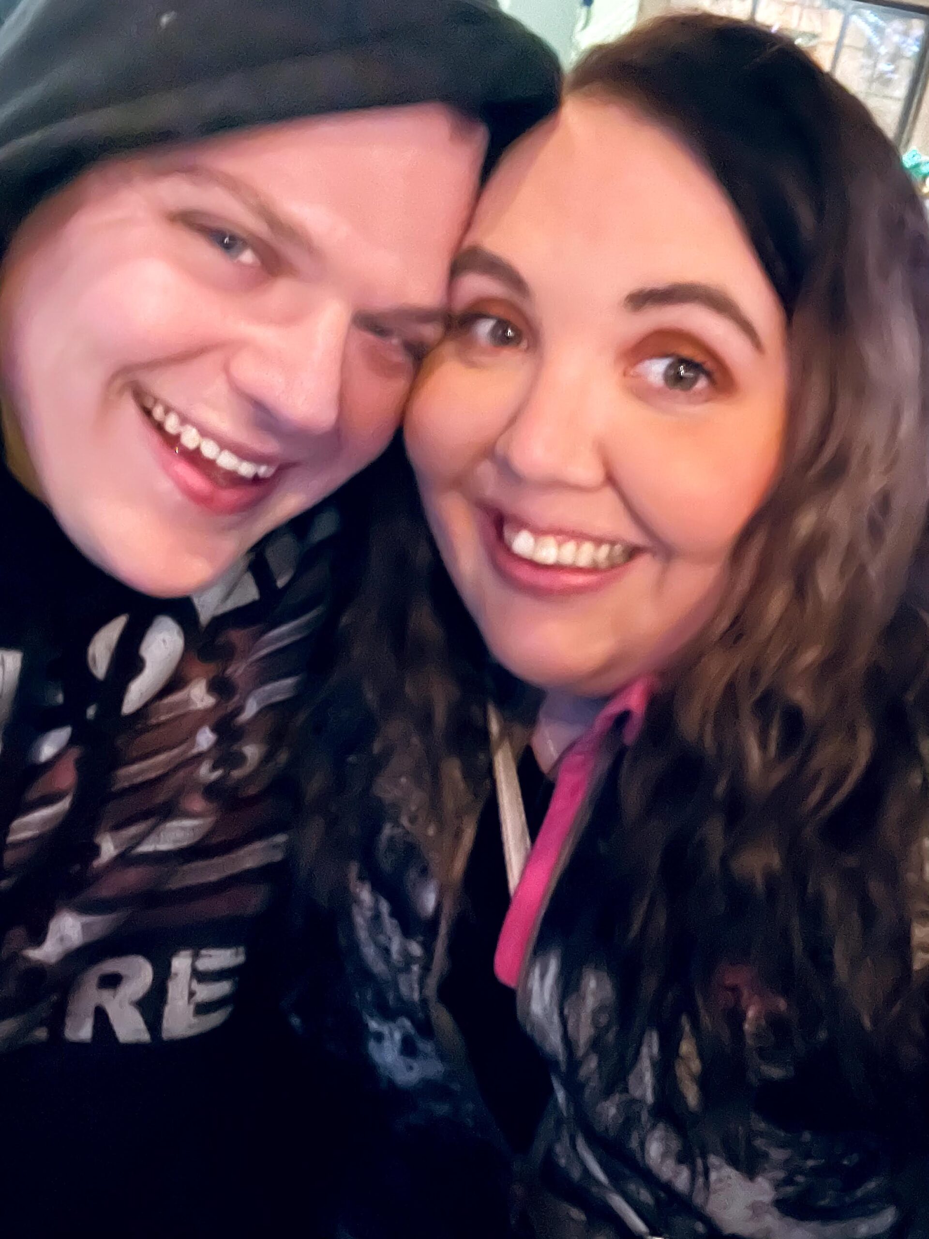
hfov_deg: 46.8
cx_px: 464
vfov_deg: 60.0
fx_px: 1073
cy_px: 620
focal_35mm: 30
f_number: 2.2
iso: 1250
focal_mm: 2.71
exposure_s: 1/15
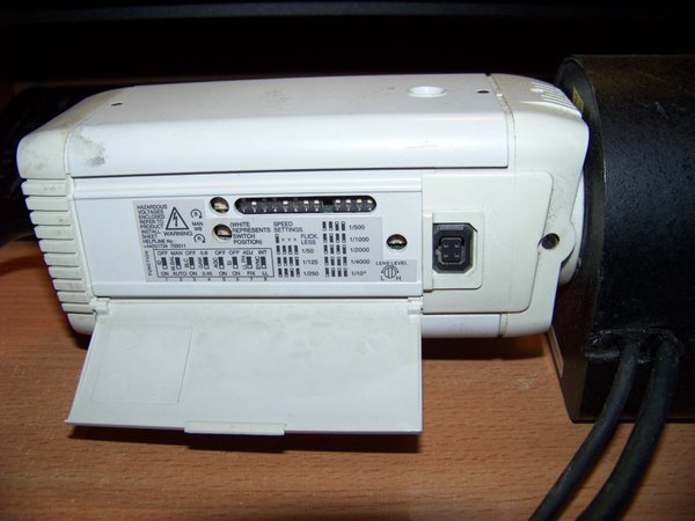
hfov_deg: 51.4
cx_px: 348
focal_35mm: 36
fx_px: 723
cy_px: 260
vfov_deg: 39.7
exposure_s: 1/30
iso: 70
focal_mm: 5.85
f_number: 2.8
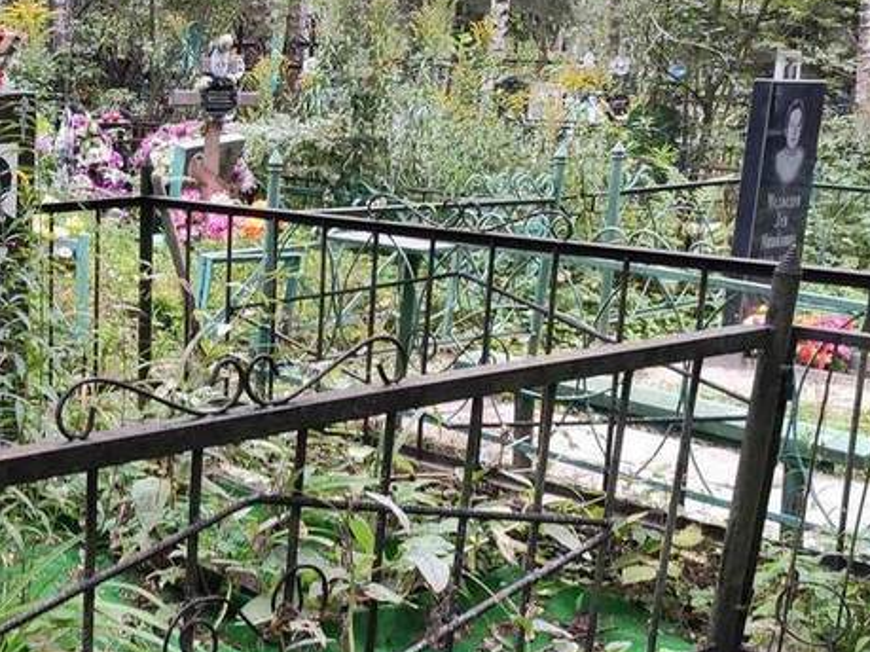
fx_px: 1457
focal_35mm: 58
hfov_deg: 30.8
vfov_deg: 25.2
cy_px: 370
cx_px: -2
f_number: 1.75
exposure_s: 1/50
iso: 224
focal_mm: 4.77
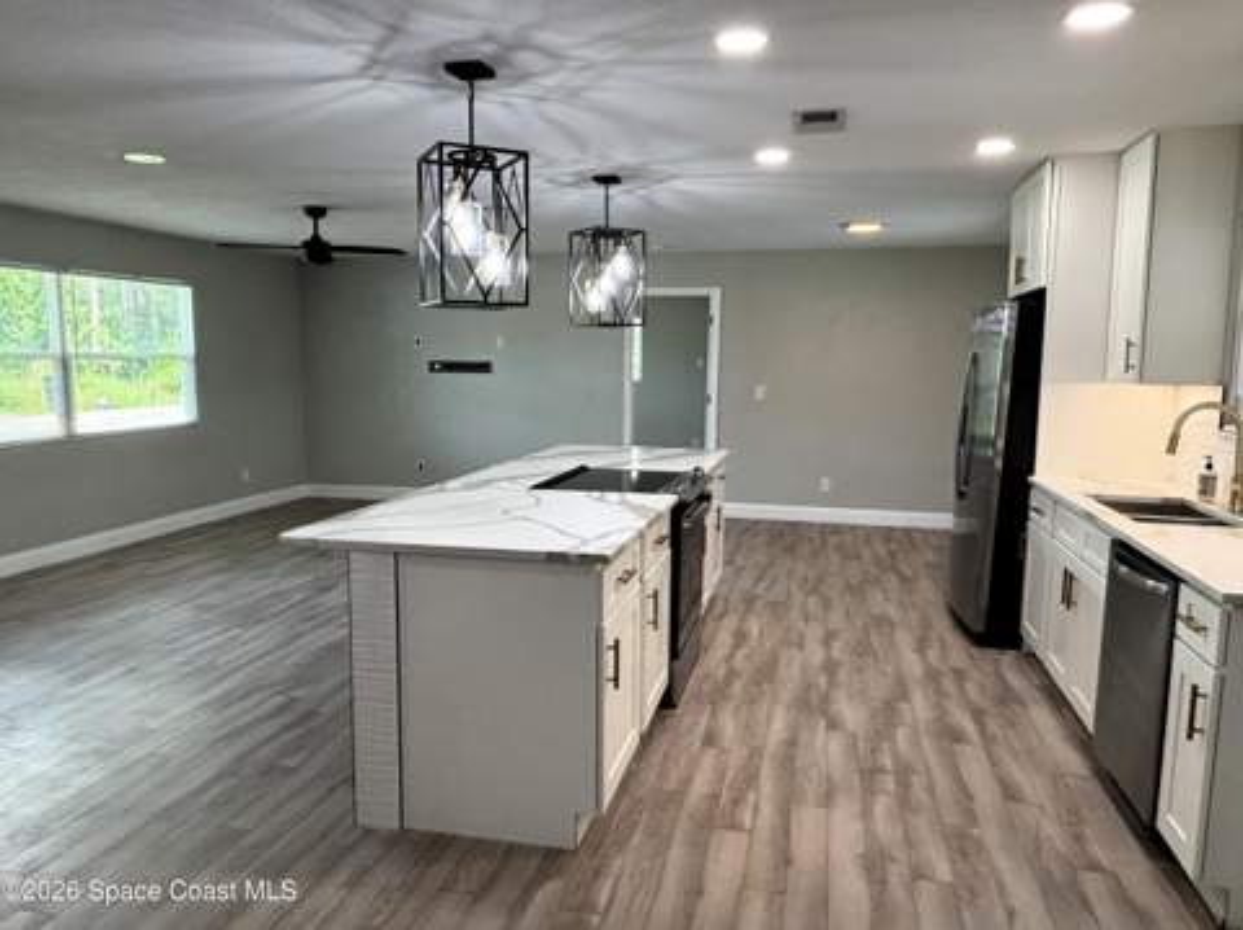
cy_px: 465
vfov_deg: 56.7
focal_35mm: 24
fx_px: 861
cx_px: 622
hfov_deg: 71.7
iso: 200
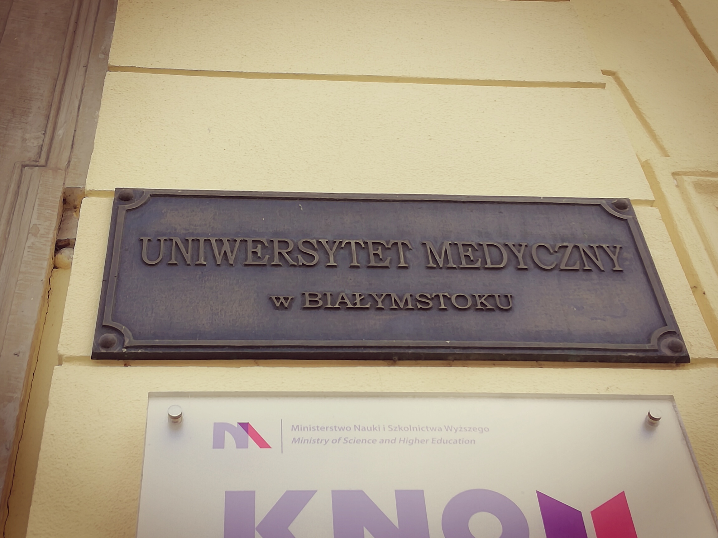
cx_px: 359
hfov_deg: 35.5
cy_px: 269
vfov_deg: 27.0
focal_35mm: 54
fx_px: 1120
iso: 50
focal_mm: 3.81
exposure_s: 1/574
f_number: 2.2
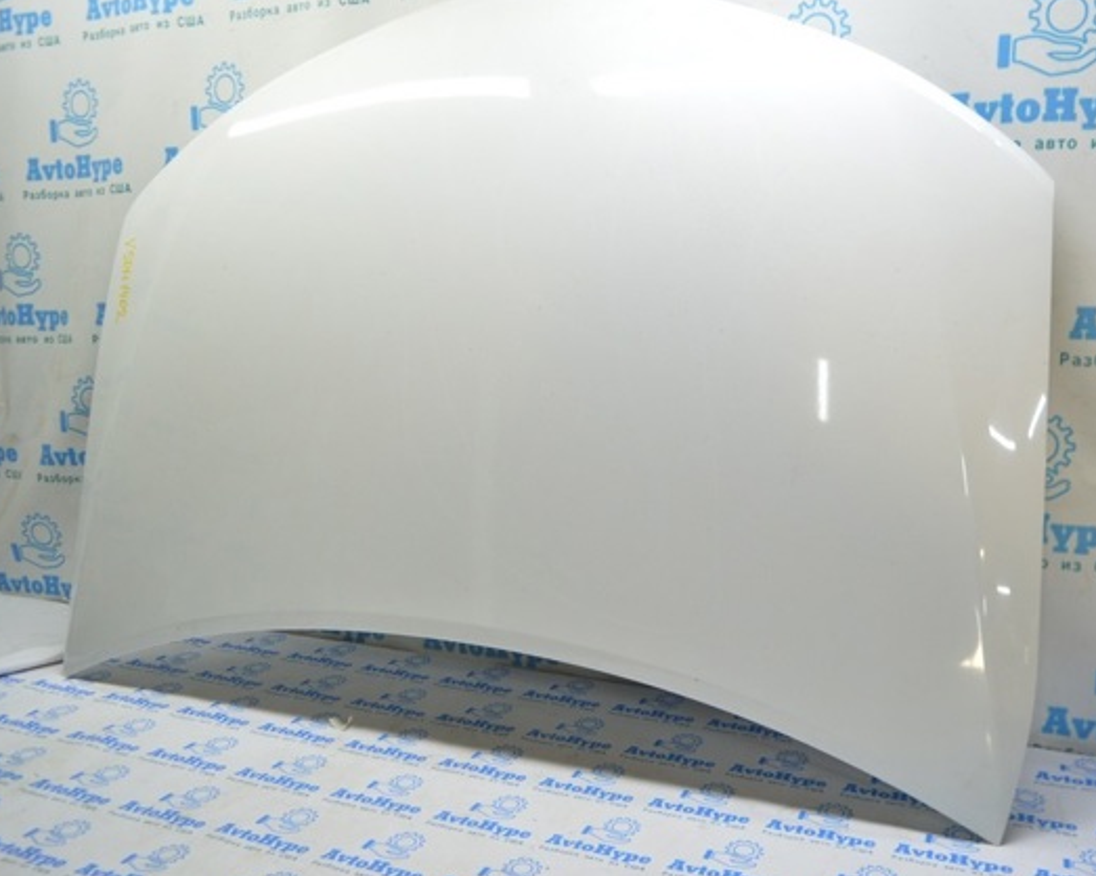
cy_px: 441
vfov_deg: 47.1
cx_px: 606
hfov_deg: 57.1
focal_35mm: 31
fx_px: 1005
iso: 400
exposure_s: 1/50
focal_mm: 18
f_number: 3.5
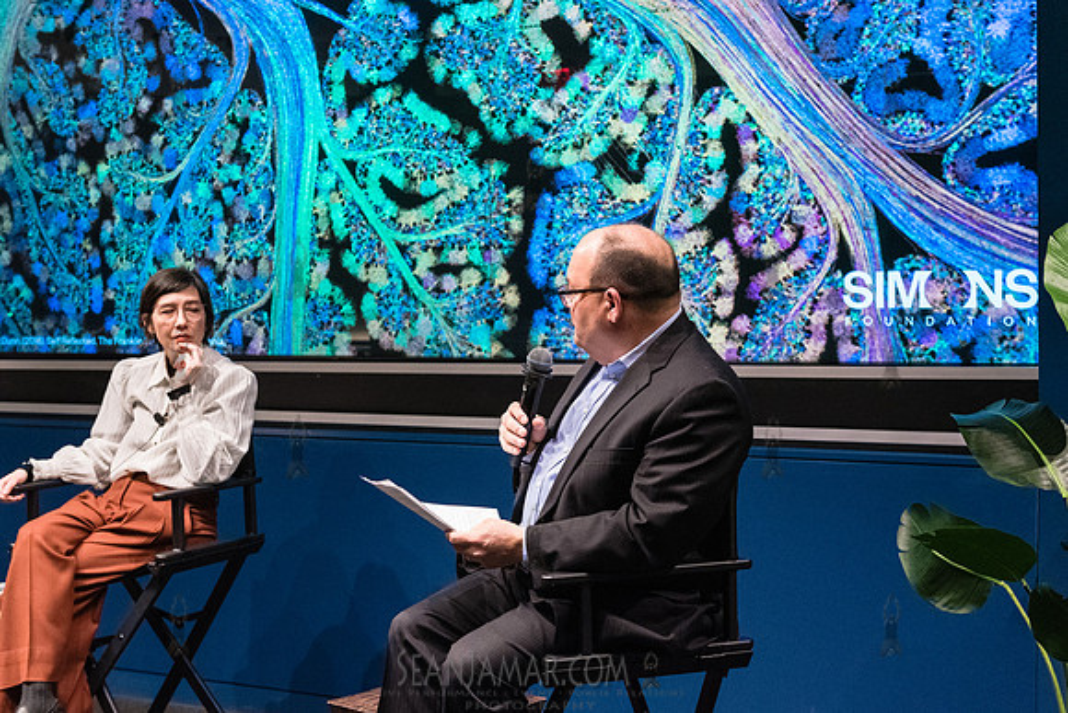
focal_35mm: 54
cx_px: 495
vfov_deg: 25.0
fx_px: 1607
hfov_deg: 36.7
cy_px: 360
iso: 6400
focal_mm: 48
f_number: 4
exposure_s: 1/200
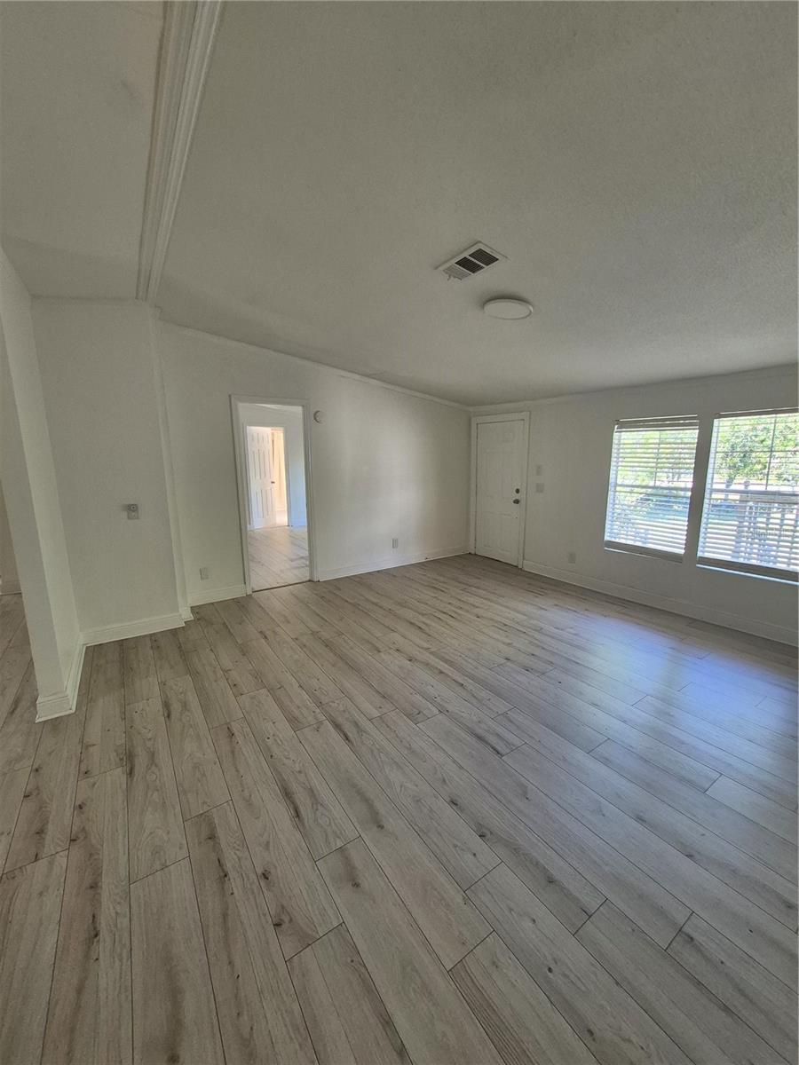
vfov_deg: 106.2
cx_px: 400
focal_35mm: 13
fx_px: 400
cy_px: 532
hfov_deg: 89.9
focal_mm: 1.74
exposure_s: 1/60
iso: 125
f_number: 2.2
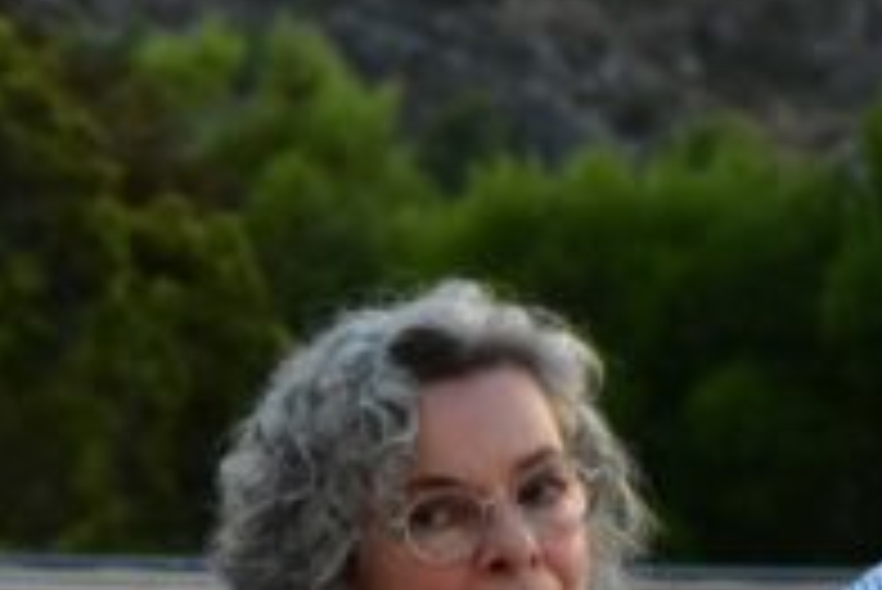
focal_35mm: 439
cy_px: 781
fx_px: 10763
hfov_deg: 4.7
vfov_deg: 3.1
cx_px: -374
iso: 1600
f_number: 4.8
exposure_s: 1/125
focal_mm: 56
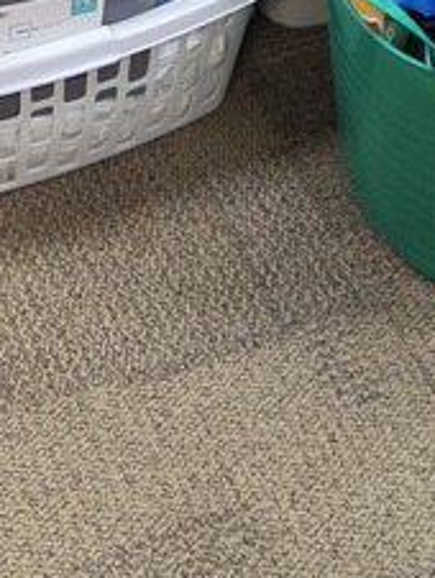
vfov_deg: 17.0
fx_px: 1739
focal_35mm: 104
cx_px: 20
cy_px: -299
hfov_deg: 14.1
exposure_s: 1/120
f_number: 1.8
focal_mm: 5.4
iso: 320
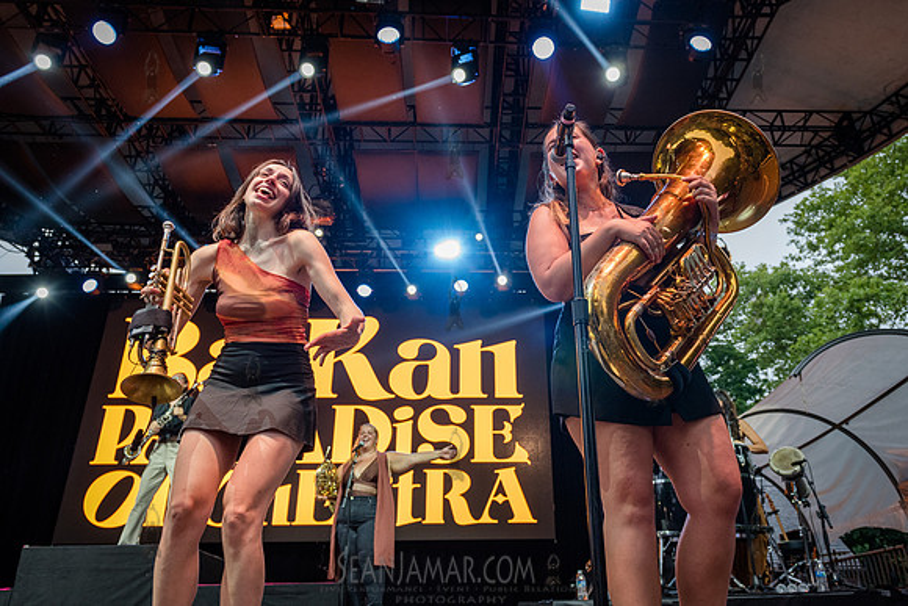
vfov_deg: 46.6
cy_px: 292
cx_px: 497
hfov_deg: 65.6
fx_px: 703
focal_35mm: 28
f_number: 4
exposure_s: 1/250
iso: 2000
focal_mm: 24
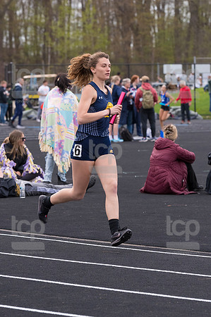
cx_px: 106
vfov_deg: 11.0
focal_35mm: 187
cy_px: 158
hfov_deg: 7.3
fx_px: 1648
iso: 800
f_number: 5
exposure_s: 1/2500
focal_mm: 125
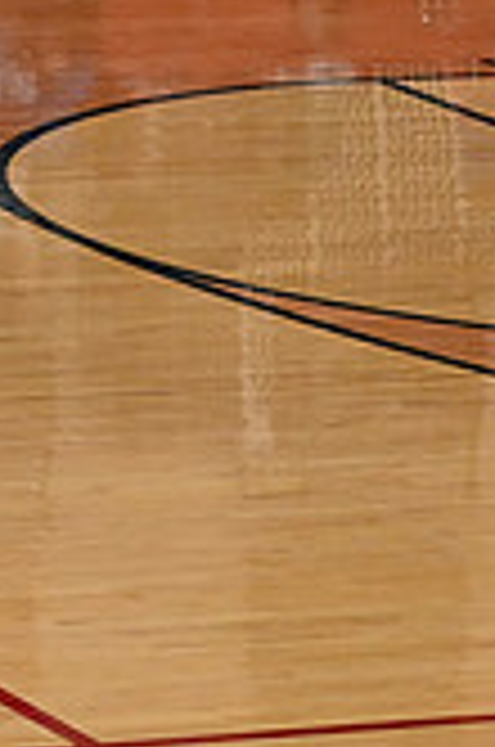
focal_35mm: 368
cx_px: -792
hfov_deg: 3.7
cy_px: 20
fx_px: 7621
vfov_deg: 5.6
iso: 5000
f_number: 4
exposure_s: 1/400
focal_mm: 70
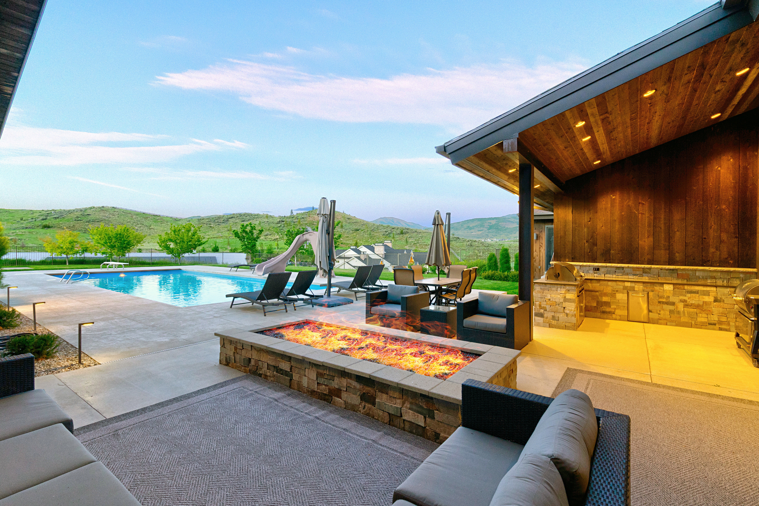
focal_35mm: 16
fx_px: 337
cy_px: 253
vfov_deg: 73.7
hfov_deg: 96.7
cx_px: 380
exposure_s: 1/40
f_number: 9
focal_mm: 16
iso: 1250
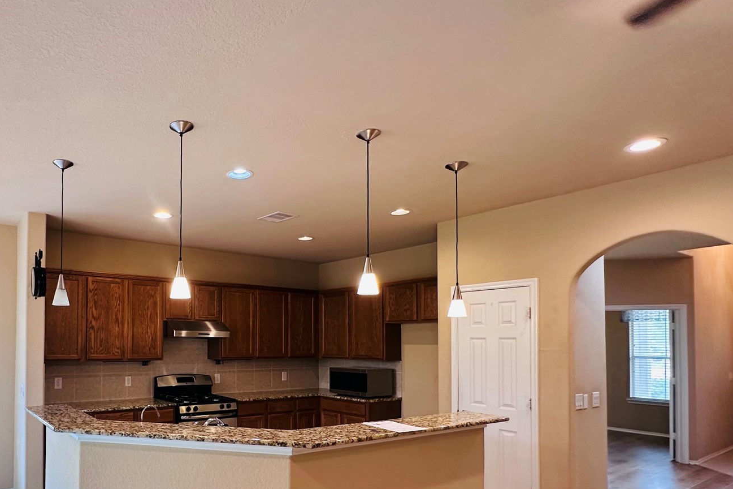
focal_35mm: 23
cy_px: 333
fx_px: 468
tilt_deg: +1.3
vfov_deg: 53.8
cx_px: 205
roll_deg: -0.7
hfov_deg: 72.1
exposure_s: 1/60
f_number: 2.2
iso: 200
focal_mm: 2.22
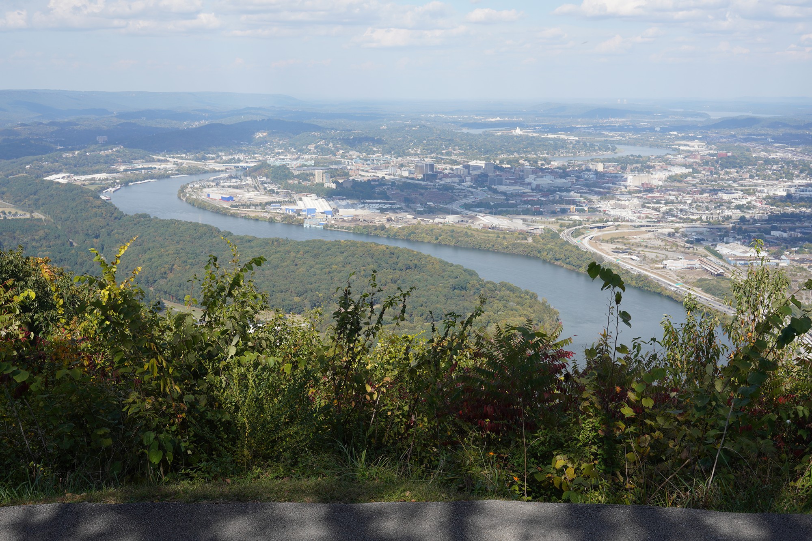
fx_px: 1015
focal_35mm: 45
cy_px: 270
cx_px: 406
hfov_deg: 43.6
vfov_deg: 29.9
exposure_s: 1/200
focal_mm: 45
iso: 200
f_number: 13
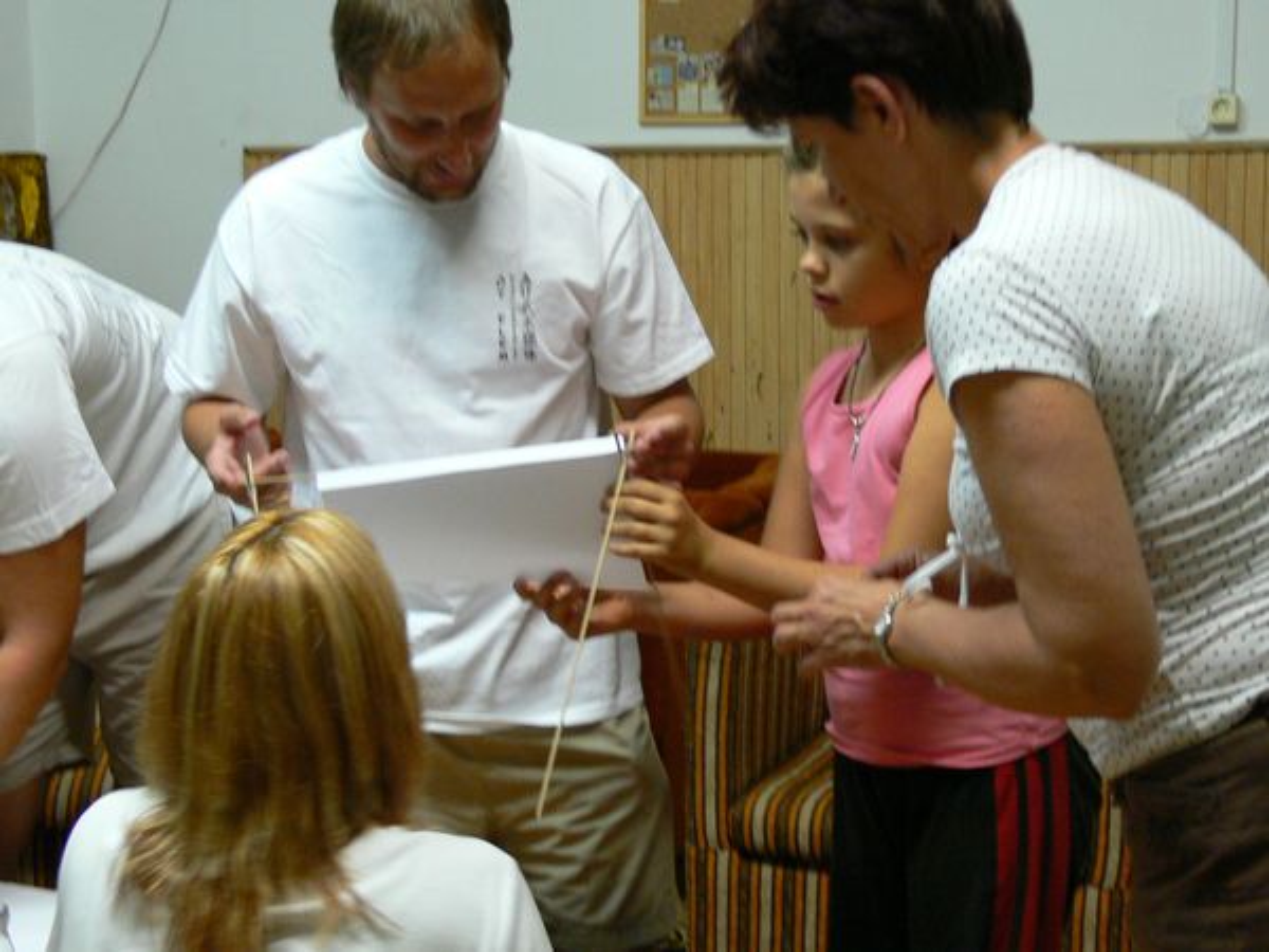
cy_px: 476
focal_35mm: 65
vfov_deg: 22.6
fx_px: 2383
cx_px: 634
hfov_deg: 29.8
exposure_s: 1/20
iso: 200
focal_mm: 10.9
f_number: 3.2
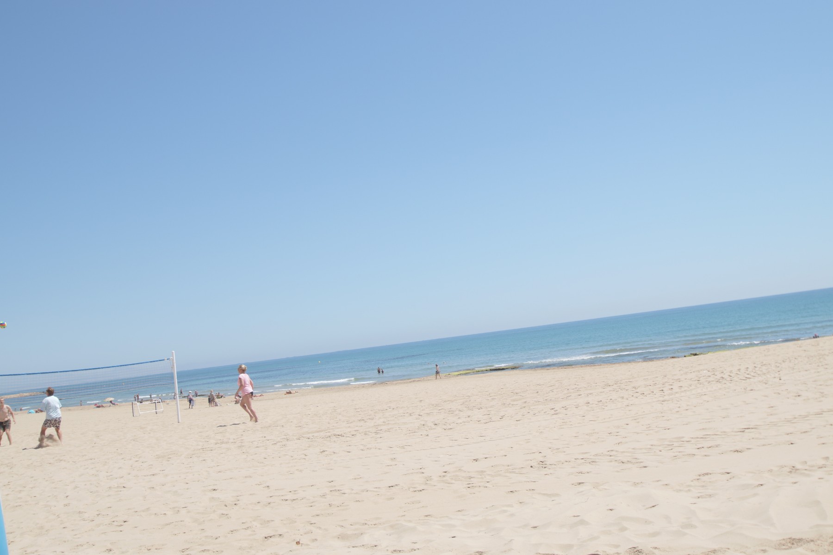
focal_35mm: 36
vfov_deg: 36.9
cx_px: 416
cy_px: 278
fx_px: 833
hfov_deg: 53.1
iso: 100
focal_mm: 24
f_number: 7.1
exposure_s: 1/250
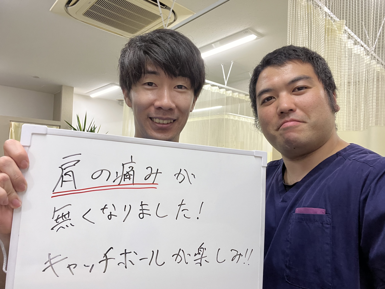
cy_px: 144
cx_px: 192
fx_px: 256
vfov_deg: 58.9
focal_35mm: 23
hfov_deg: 73.9
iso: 160
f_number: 2.2
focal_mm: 2.71
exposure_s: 1/50
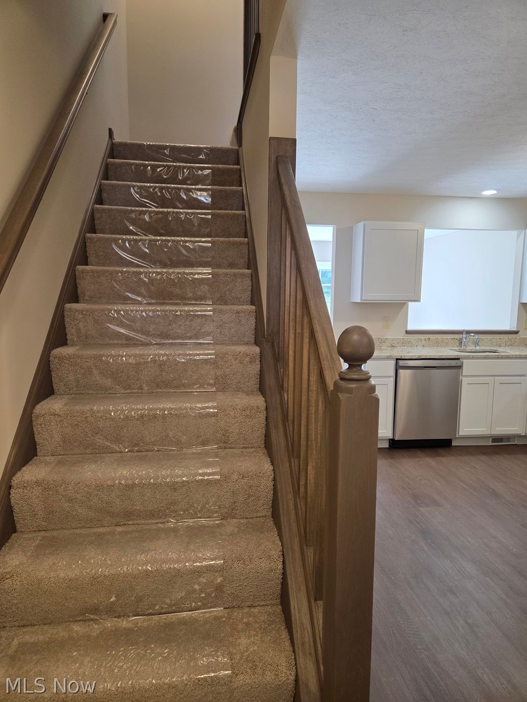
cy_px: 351
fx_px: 467
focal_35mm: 23
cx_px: 264
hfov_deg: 58.9
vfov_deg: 73.9
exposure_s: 1/120
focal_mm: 5.4
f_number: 1.8
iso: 200
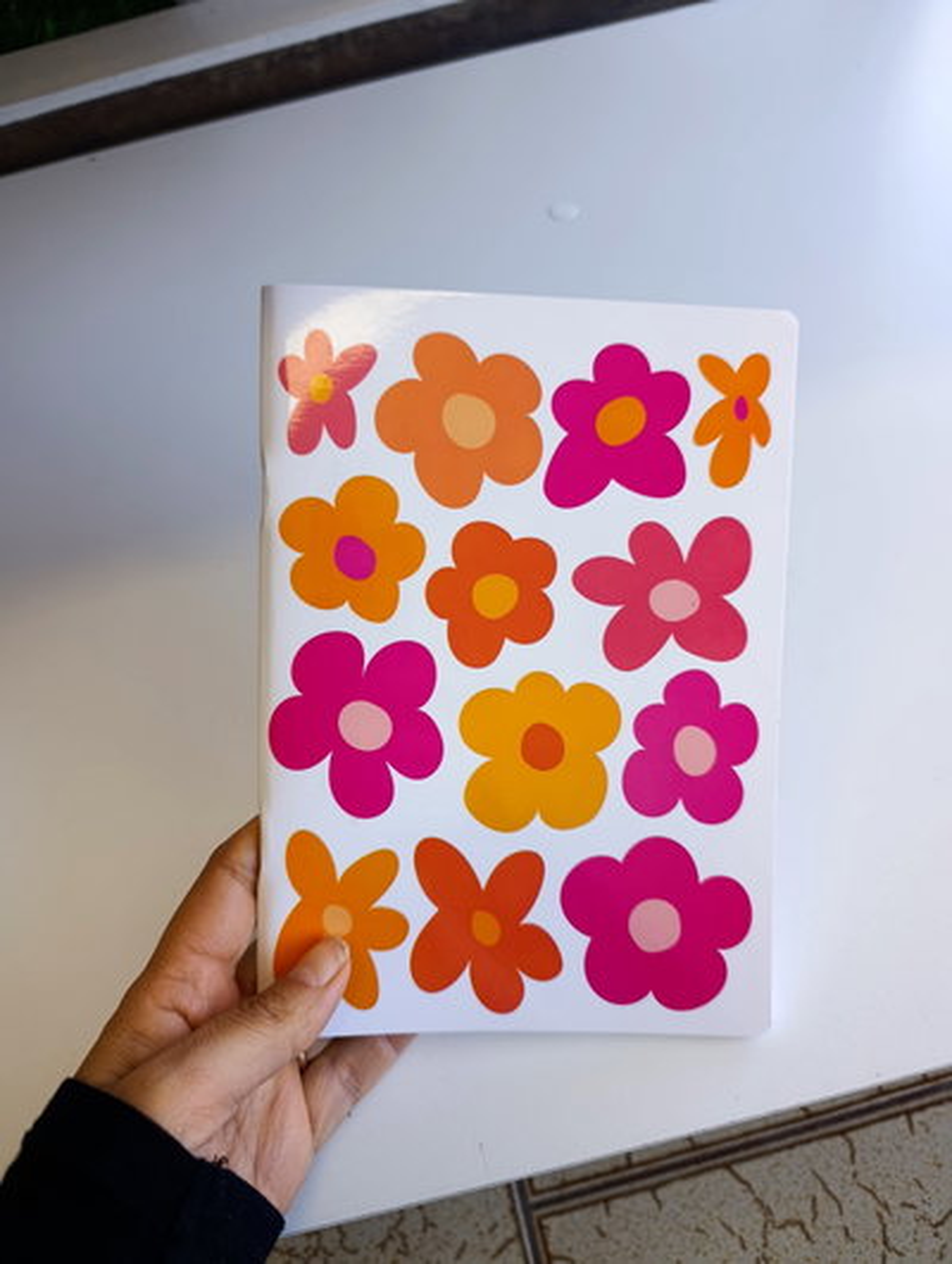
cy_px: 632
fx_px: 841
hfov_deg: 59.0
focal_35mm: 23
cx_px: 476
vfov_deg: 73.8
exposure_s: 1/100
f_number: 1.65
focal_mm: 6.11
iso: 228
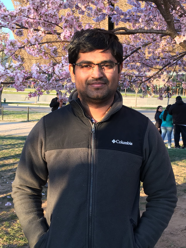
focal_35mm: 29
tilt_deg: -8.9
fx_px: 208
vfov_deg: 61.7
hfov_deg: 48.2
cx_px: 93
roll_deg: -1.3
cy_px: 124
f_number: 2.2
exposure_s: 1/120
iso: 32
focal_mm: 4.15
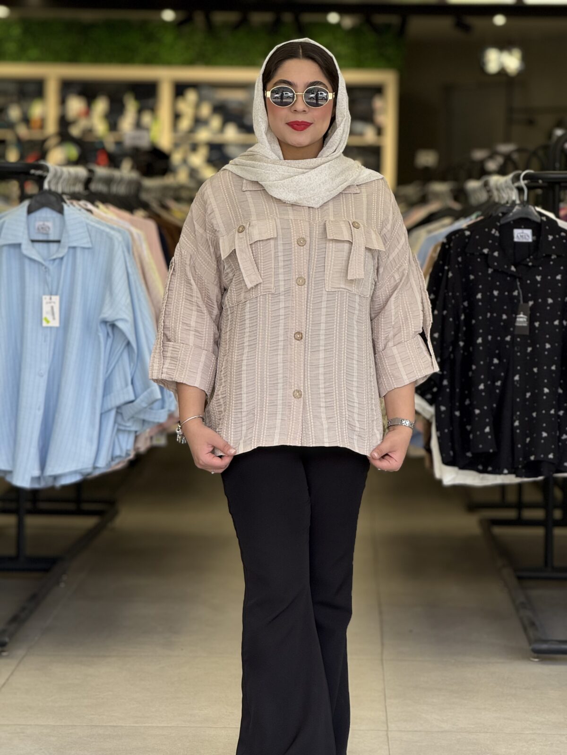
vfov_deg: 16.4
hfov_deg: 12.3
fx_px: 2621
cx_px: 284
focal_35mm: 120
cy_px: 378
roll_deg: -0.8
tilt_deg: -3.5
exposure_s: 1/99
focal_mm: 15.66
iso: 50
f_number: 2.8
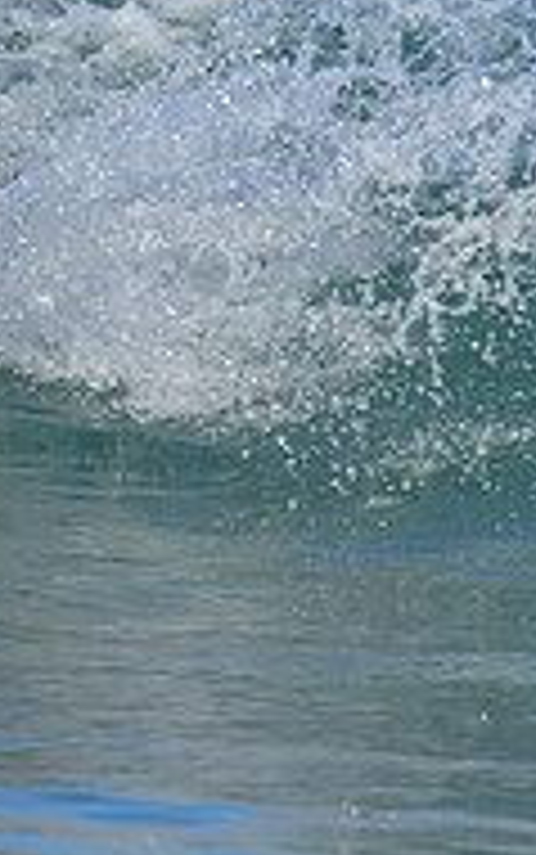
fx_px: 59813
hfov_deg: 0.5
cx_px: 1172
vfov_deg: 0.8
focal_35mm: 2563
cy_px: 39
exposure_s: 1/2000
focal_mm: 800
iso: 320
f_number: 6.3
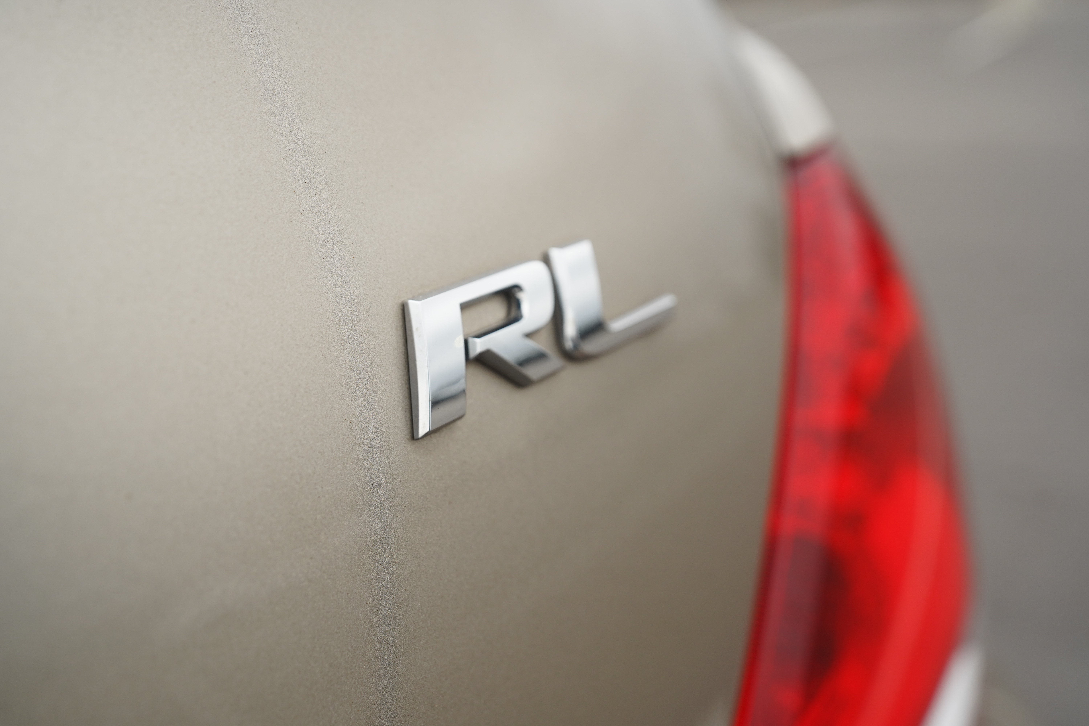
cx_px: 544
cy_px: 363
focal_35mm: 35
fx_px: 1059
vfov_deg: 37.9
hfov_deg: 54.4
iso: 640
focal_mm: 35
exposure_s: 1/2000
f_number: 4
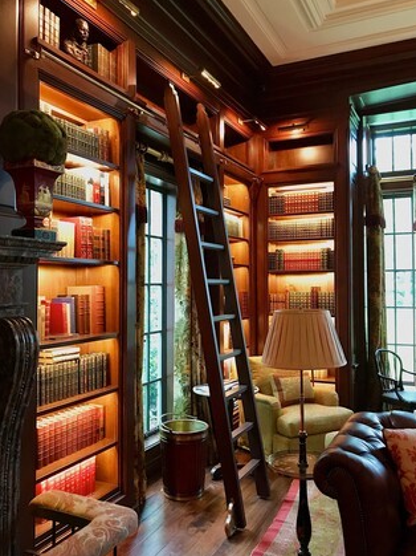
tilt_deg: +2.2
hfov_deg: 48.2
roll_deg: -0.7
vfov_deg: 61.7
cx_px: 205
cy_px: 279
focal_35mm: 29
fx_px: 465
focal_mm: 3.99
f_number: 1.8
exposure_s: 1/11
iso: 100
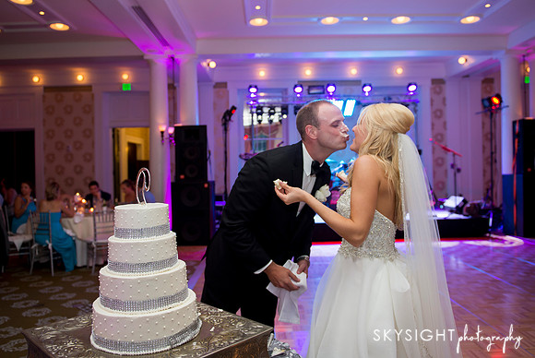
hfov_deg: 64.8
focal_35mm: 28
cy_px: 160
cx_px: 267
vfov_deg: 46.0
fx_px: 421
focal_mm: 24
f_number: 2.8
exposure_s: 1/60
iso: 640
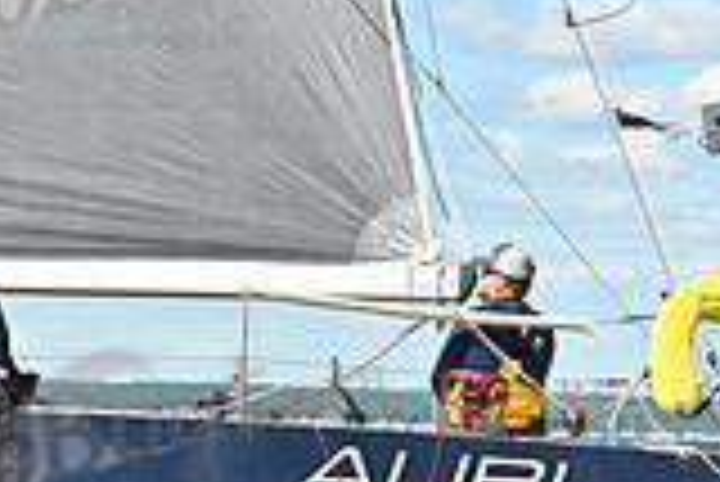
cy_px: 273
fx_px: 5084
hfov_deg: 7.9
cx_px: -477
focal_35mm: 254
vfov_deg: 5.4
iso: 320
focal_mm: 70
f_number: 5.6
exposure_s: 1/1600
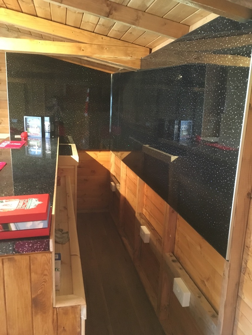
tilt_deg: -12.5
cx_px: 126
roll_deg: -0.8
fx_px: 281
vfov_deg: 61.7
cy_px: 168
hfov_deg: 48.2
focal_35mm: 29
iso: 250
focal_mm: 4.15
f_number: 2.2
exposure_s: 1/17
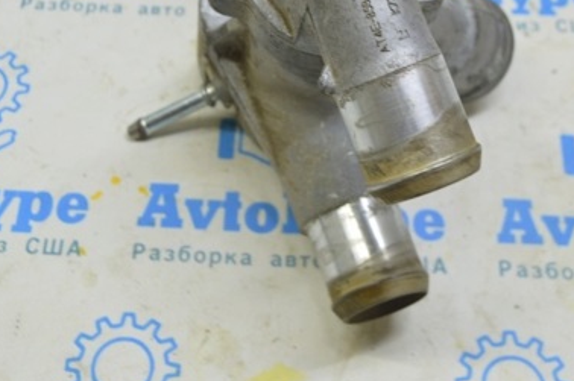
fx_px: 1051
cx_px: 246
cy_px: 68
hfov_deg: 30.5
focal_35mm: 66
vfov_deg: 20.3
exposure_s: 1/20
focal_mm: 26
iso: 400
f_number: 5.6
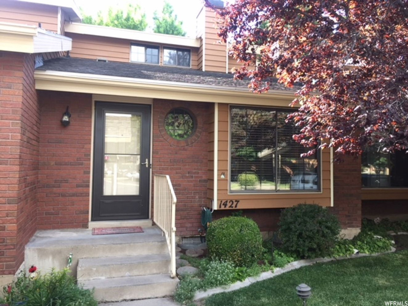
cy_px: 153
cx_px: 204
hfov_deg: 61.7
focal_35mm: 29
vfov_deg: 48.2
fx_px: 342
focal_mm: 4.15
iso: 32
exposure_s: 1/120
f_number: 2.2
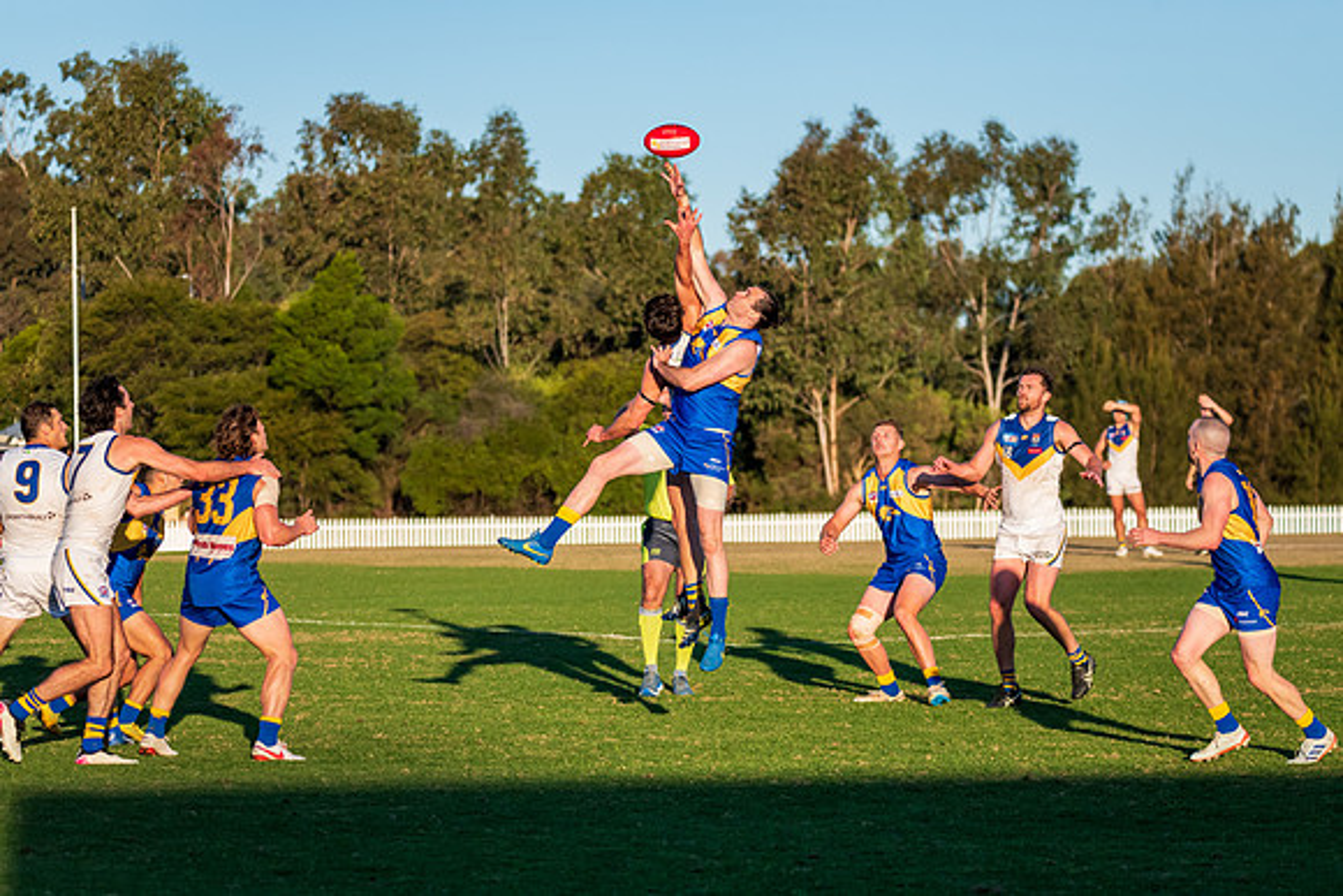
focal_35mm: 150
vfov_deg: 9.2
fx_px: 5597
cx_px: 672
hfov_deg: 13.7
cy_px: 448
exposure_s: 1/2500
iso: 1000
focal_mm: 150
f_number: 6.3
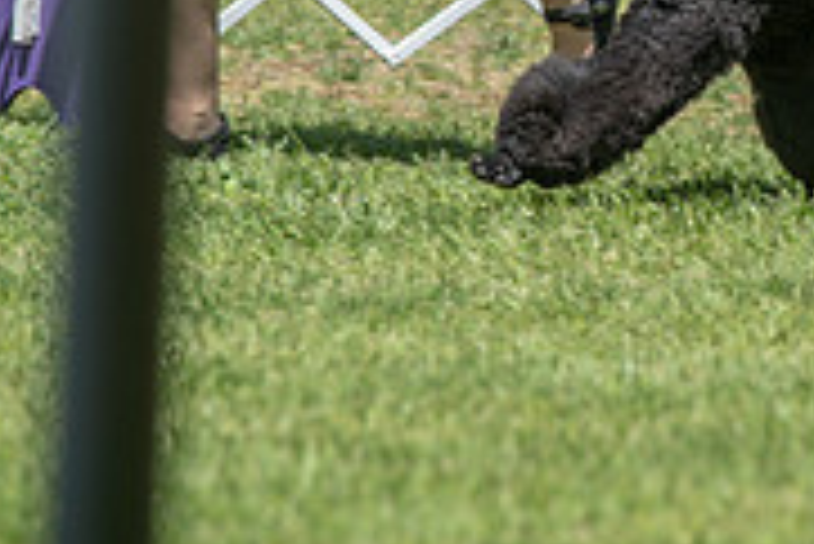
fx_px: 13034
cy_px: -182
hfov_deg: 3.6
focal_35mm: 576
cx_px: 810
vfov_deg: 2.4
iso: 100
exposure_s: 1/400
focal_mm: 180
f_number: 5
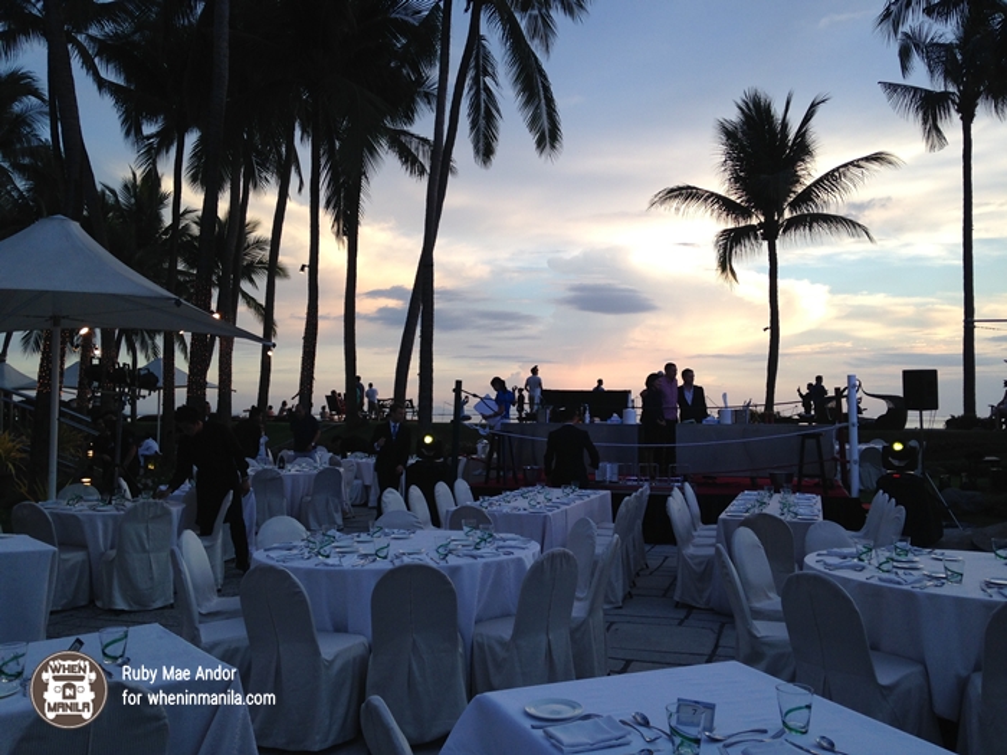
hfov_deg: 55.4
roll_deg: +0.2
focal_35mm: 33
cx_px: 504
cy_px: 378
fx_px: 960
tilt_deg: +2.1
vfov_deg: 42.9
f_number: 2.4
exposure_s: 1/145
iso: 50
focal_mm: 4.12
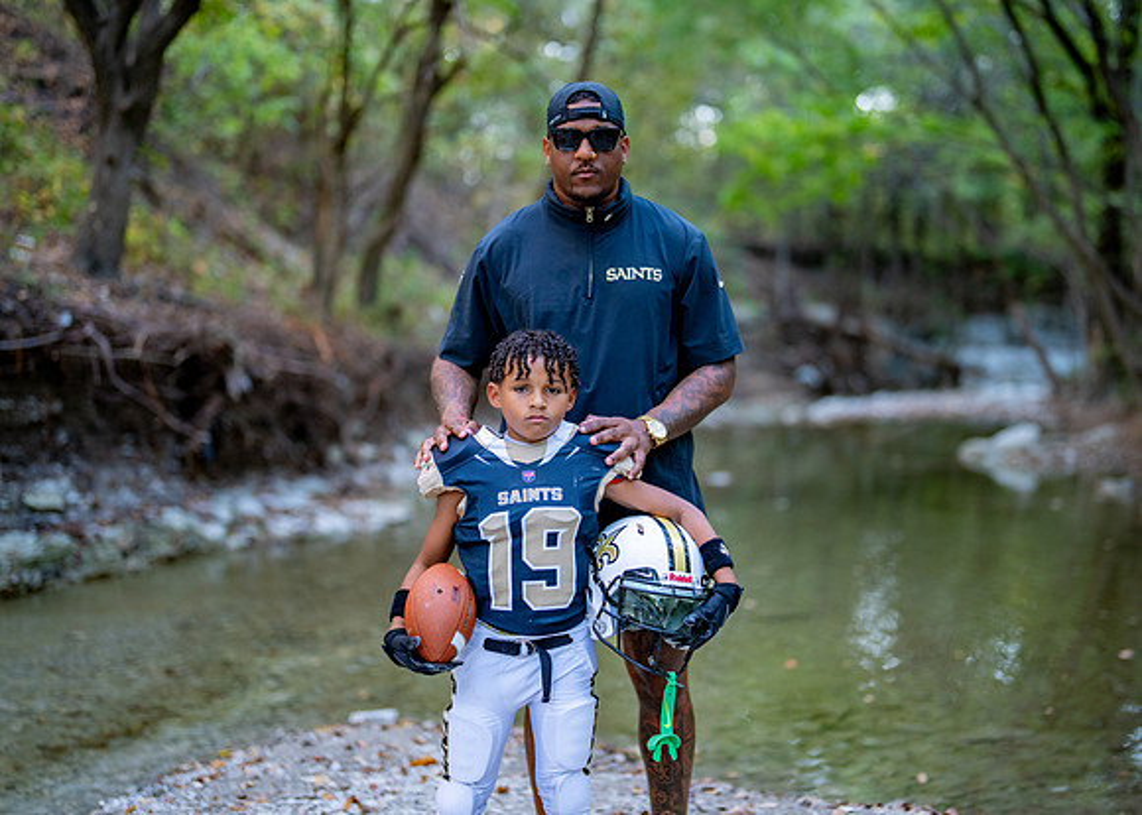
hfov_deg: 35.0
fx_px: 1811
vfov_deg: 25.4
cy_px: 381
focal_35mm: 56
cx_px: 615
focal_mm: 50
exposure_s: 1/320
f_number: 1.2
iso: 500
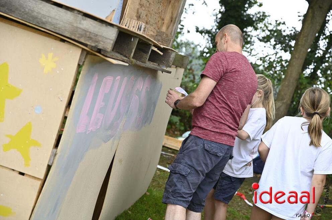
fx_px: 645
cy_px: 110
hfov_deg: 28.9
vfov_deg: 19.4
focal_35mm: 70
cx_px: 166
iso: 200
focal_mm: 70
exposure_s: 1/200
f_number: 3.5
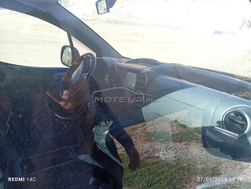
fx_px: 196
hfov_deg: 65.2
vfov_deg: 51.5
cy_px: 94
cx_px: 126
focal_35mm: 27
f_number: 1.8
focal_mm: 3.98
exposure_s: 1/132
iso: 50
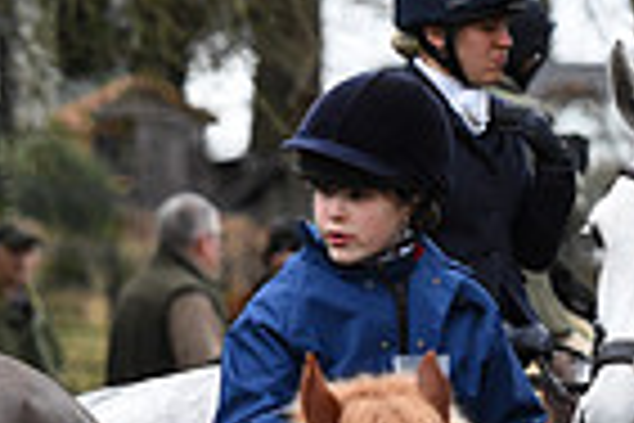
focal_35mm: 555
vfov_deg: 2.5
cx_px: -549
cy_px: 504
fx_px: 9773
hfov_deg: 3.7
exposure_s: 1/1250
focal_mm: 135
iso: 3200
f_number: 3.5
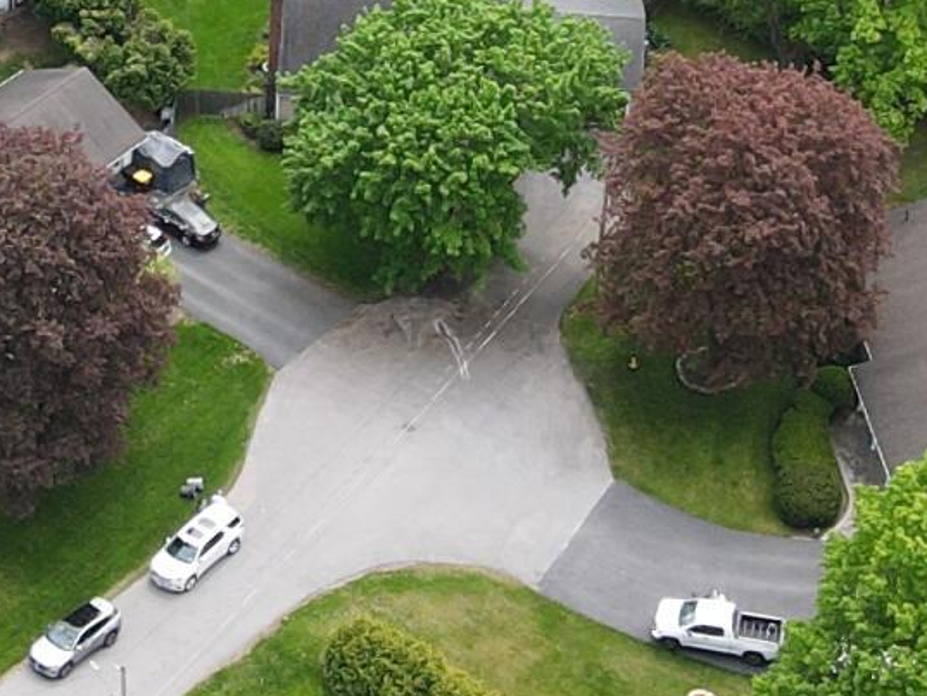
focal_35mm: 134
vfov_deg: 10.7
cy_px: -307
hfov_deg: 14.6
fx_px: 3589
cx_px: 110
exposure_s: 1/250
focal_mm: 4.5
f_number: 2.8
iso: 100
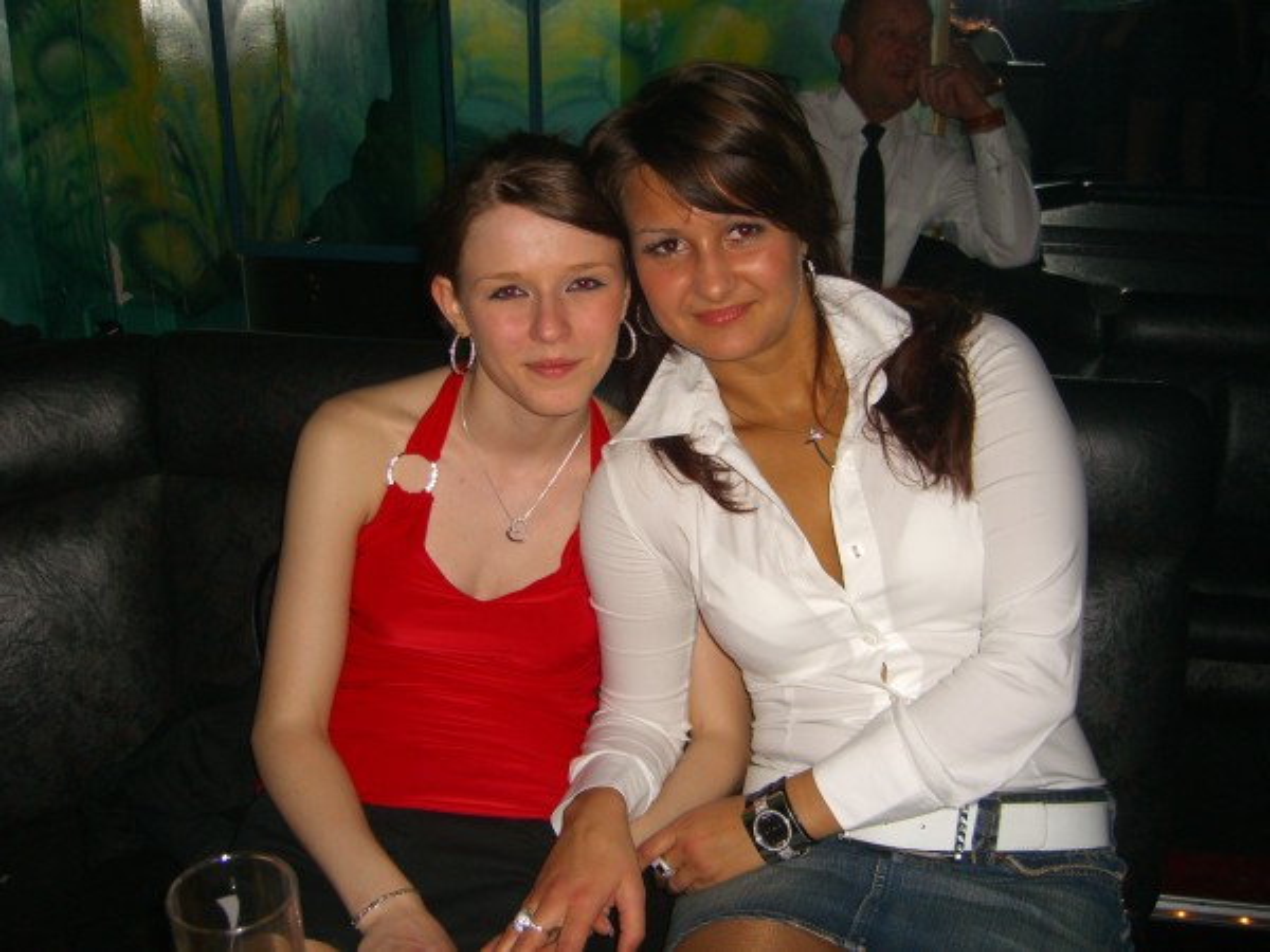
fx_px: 1394
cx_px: 635
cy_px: 476
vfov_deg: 37.7
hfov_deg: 49.0
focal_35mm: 38
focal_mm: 7.9
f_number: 2.8
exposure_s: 1/60
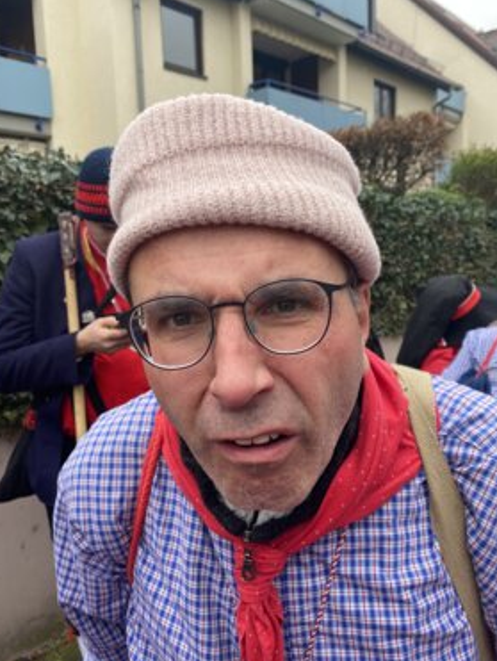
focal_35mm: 28
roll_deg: +2.0
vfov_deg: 63.4
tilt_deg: -7.3
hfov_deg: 49.8
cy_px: 321
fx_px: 535
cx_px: 255
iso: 64
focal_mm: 4.25
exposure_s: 1/122
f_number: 1.8
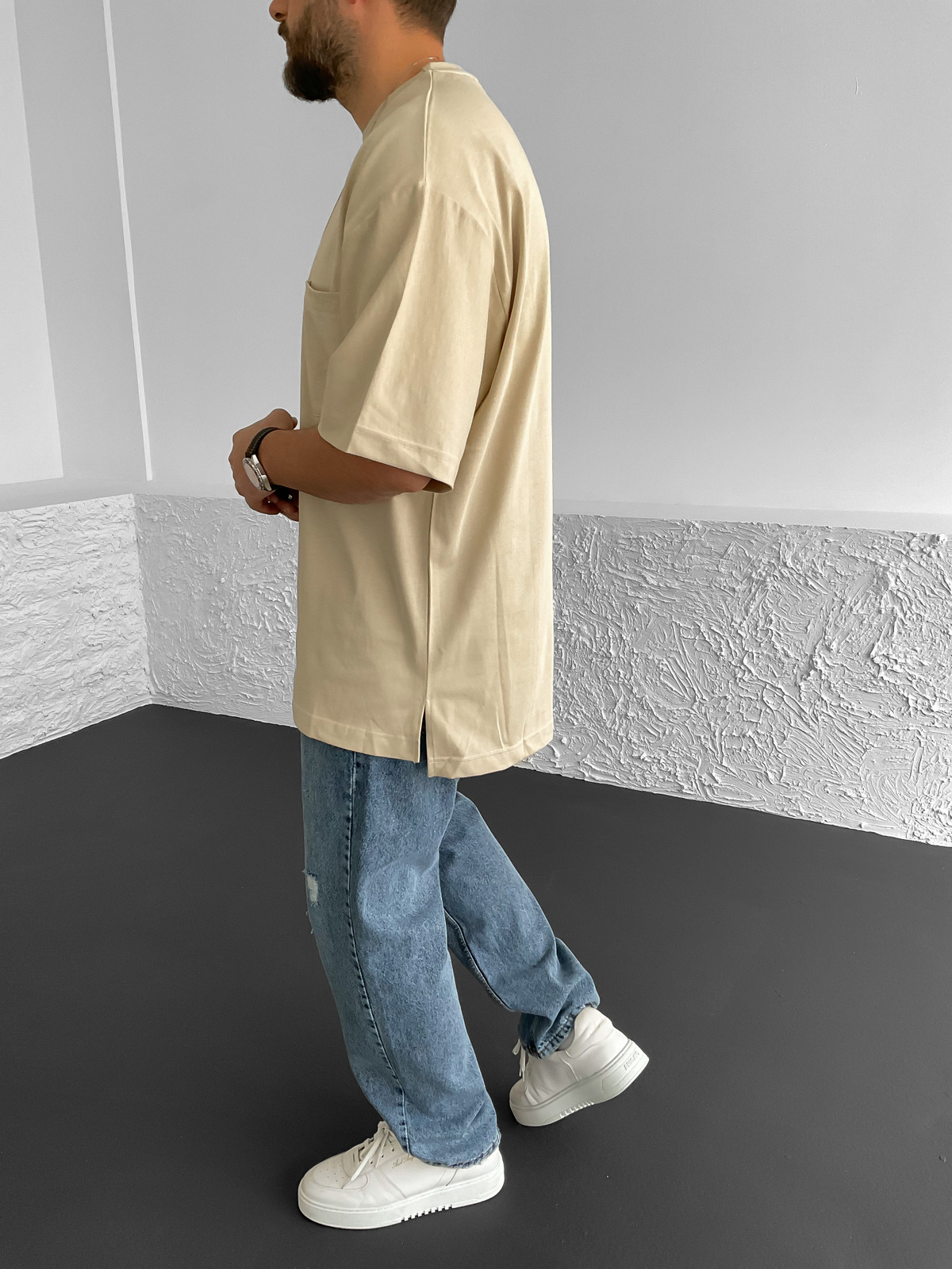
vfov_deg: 61.7
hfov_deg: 48.2
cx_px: 476
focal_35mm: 29
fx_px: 1063
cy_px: 634
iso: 64
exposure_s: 1/115
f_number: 1.8
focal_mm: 3
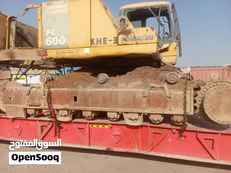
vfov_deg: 49.7
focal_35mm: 28
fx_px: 187
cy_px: 86
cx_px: 116
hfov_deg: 63.4
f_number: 1.8
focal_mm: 4.22
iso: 53
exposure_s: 1/826
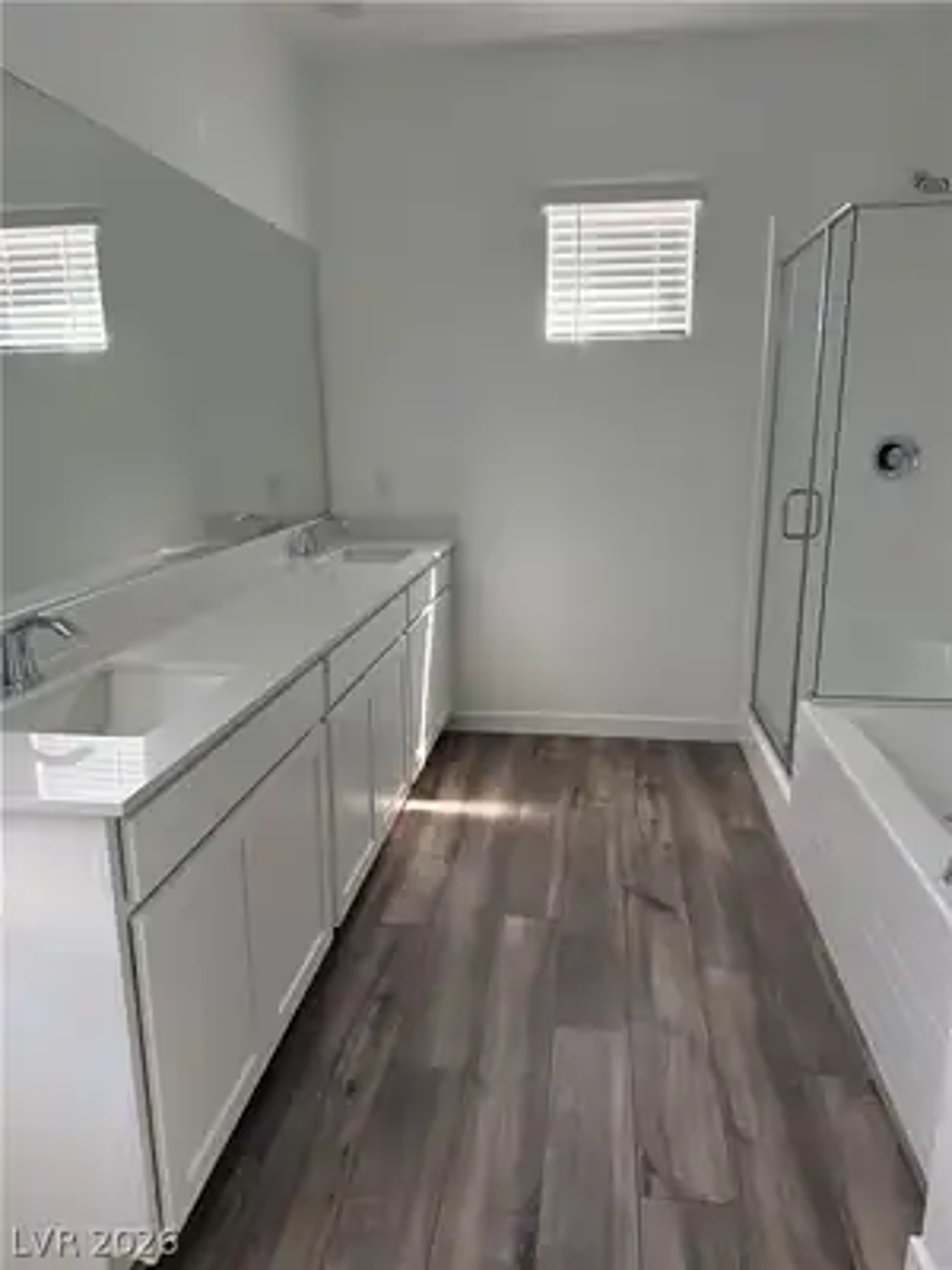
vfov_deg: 71.6
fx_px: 880
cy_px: 635
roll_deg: +0.1
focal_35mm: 24
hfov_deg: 56.8
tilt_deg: -12.4
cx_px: 476
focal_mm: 6.76
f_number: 1.78
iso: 320
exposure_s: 1/120
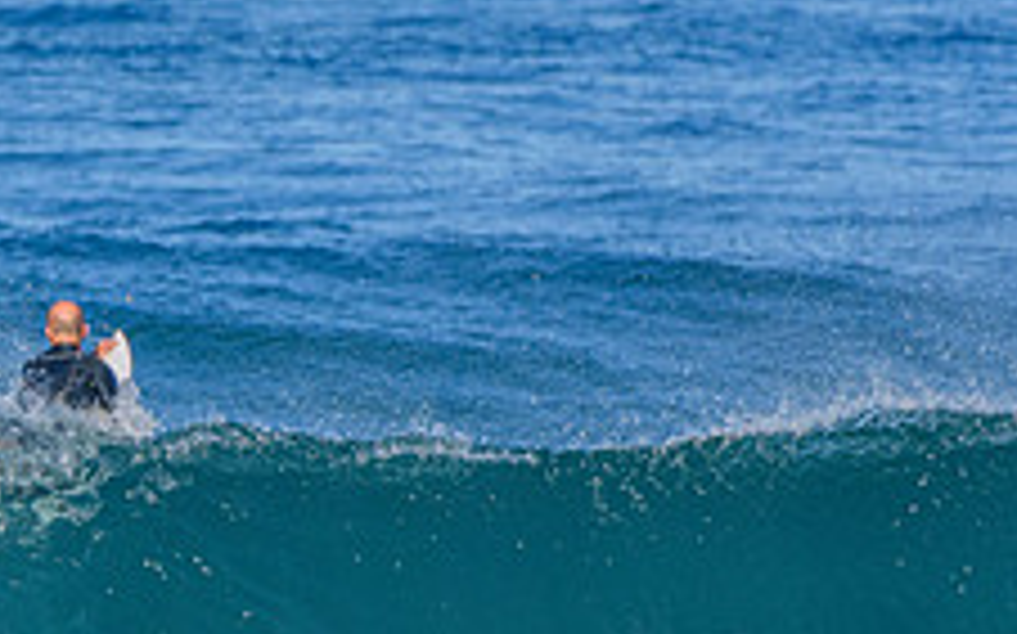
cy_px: 717
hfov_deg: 1.1
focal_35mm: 1959
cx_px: -252
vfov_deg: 0.7
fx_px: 54270
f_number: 5.6
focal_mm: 500
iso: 360
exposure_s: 1/2000
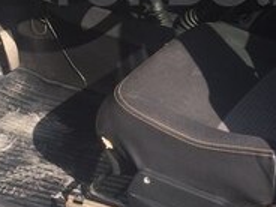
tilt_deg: -19.2
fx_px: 829
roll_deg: -2.9
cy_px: -17
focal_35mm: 104
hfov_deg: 18.8
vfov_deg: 13.9
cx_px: 200
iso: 32
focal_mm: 4.15
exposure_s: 1/520
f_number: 2.2
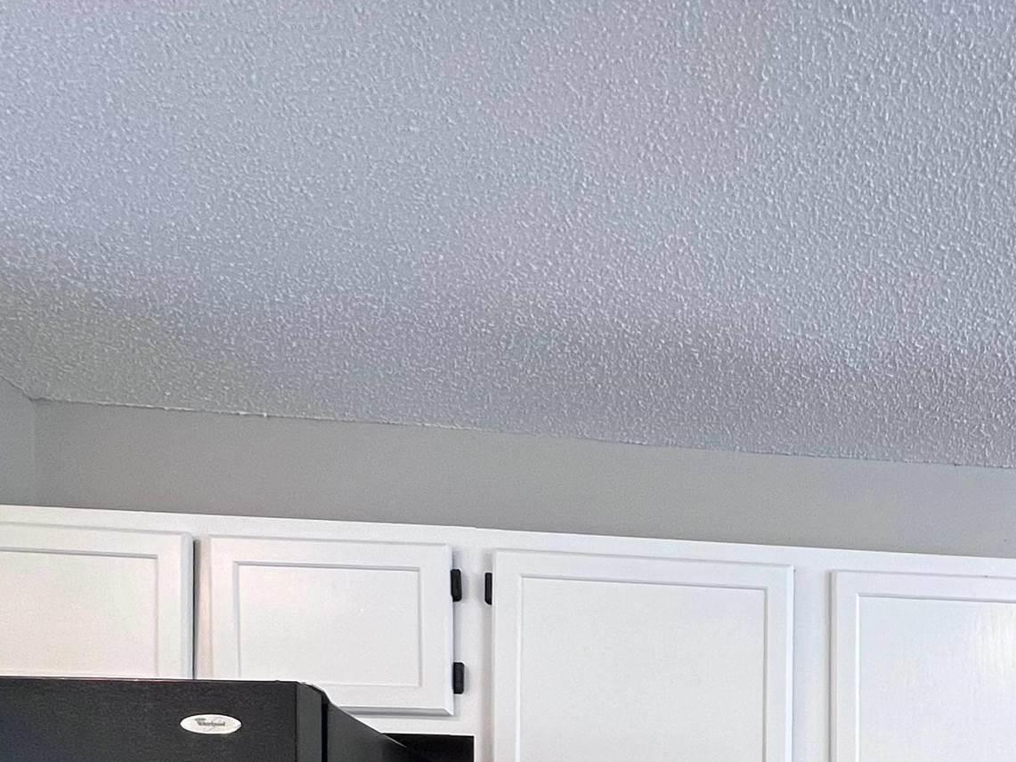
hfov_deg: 46.1
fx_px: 1027
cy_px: 1015
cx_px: 962
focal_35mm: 35
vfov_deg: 30.8
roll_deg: -0.3
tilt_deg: -2.4
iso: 125
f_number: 1.8
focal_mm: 1.57
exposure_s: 1/120
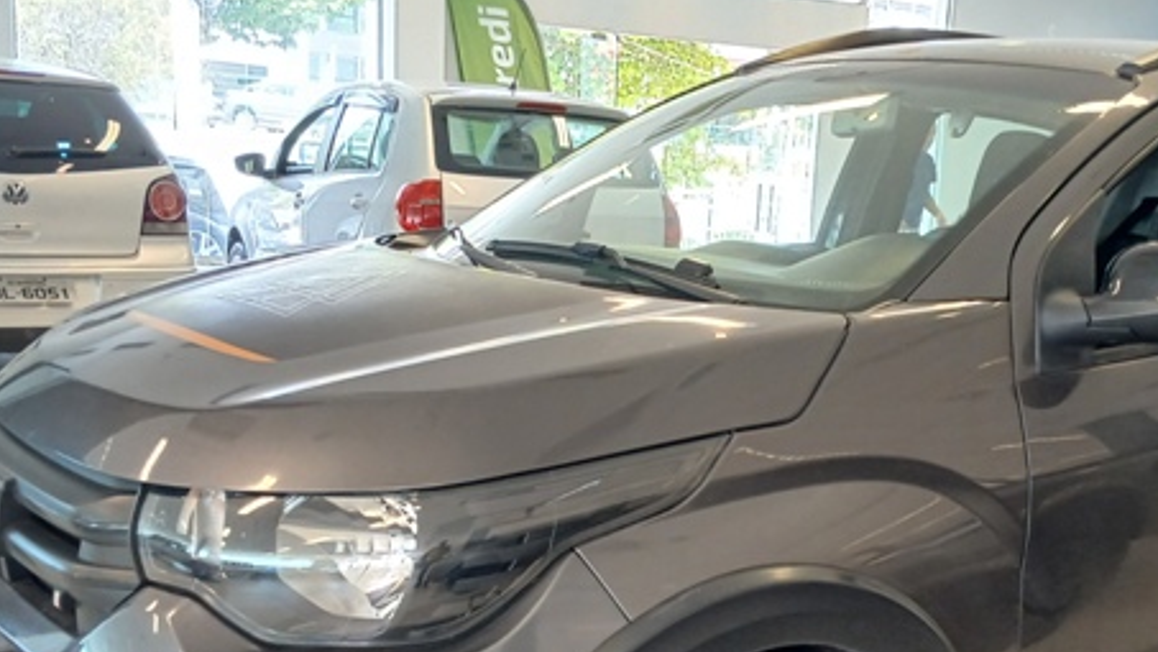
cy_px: 537
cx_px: 757
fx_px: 1536
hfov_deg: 40.9
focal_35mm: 50
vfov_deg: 23.6
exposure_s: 1/60
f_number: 1.8
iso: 250
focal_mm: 3.98
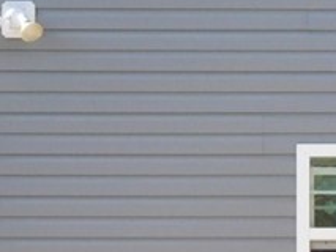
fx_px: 2331
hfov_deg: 7.7
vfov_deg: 6.2
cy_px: 328
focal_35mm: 240
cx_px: 779
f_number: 4.1
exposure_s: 1/320
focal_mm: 8.9
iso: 125
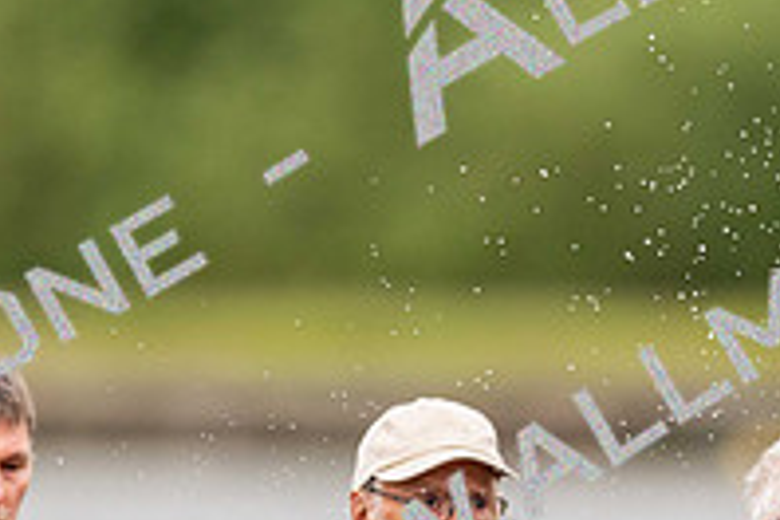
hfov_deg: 1.2
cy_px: 723
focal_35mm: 1762
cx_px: 618
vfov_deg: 0.8
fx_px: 38174
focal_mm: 600
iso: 560
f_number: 4
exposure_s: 1/2500
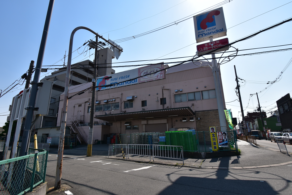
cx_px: 146
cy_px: 98
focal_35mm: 18
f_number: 11
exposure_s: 1/500
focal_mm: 12
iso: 280
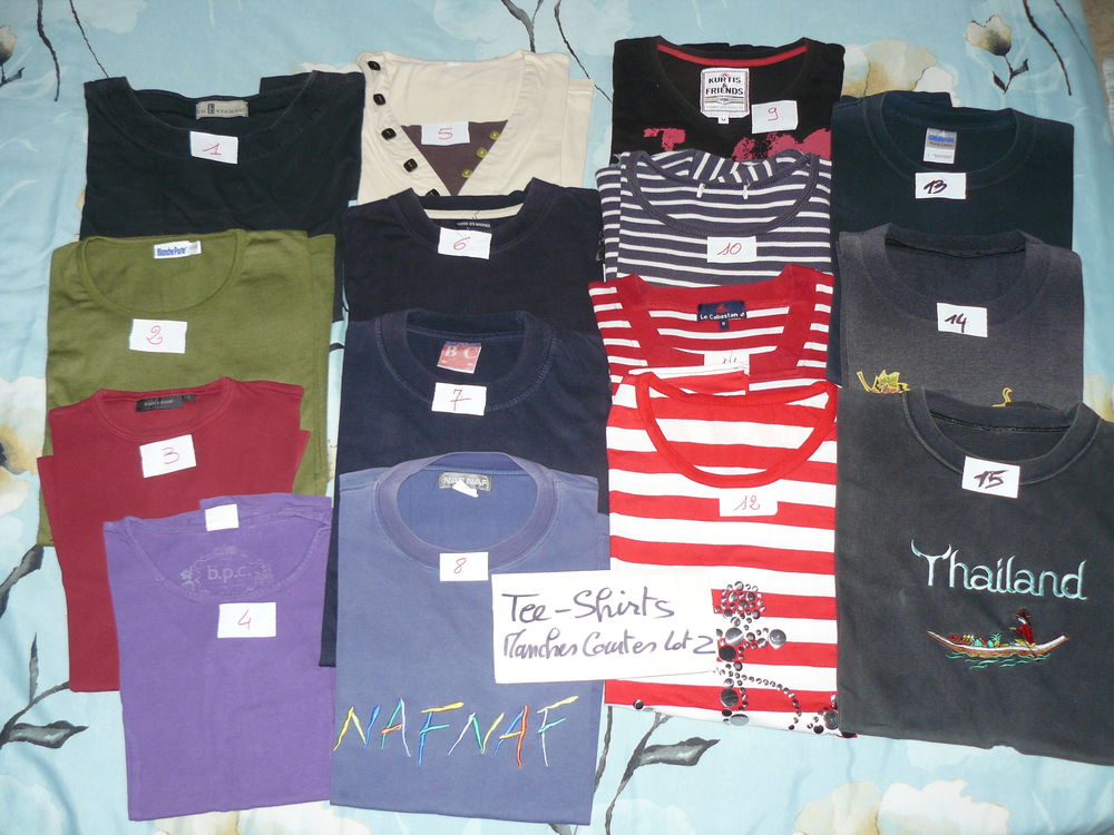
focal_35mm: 36
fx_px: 1159
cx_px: 557
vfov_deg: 39.7
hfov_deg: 51.4
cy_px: 418
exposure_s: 1/50
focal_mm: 6
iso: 100
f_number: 2.8
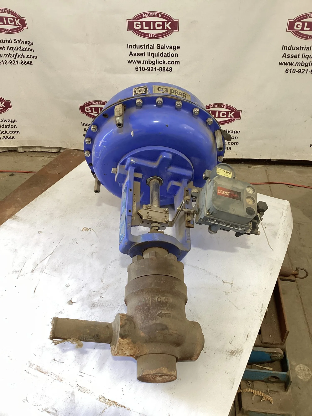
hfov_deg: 45.4
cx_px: 156
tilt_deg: -39.4
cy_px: 208
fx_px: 373
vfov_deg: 58.4
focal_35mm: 31
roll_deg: +2.2
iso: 160
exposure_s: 1/50
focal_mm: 3.3
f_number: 2.4
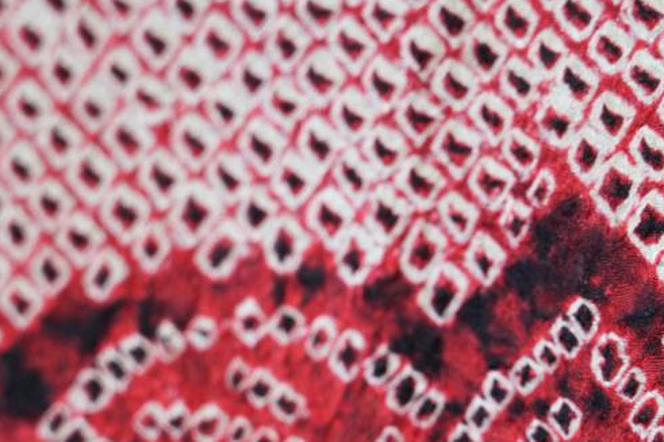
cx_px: 468
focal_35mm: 232
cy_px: 329
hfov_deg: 8.9
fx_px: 4277
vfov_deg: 5.9
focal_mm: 105
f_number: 4
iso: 1250
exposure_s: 1/125
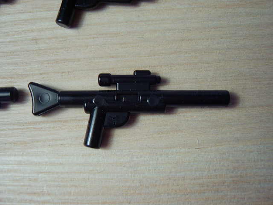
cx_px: 136
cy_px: 102
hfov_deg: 58.4
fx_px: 244
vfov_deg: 45.4
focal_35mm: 31
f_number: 2.7
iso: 100
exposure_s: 1/54
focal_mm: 8.13
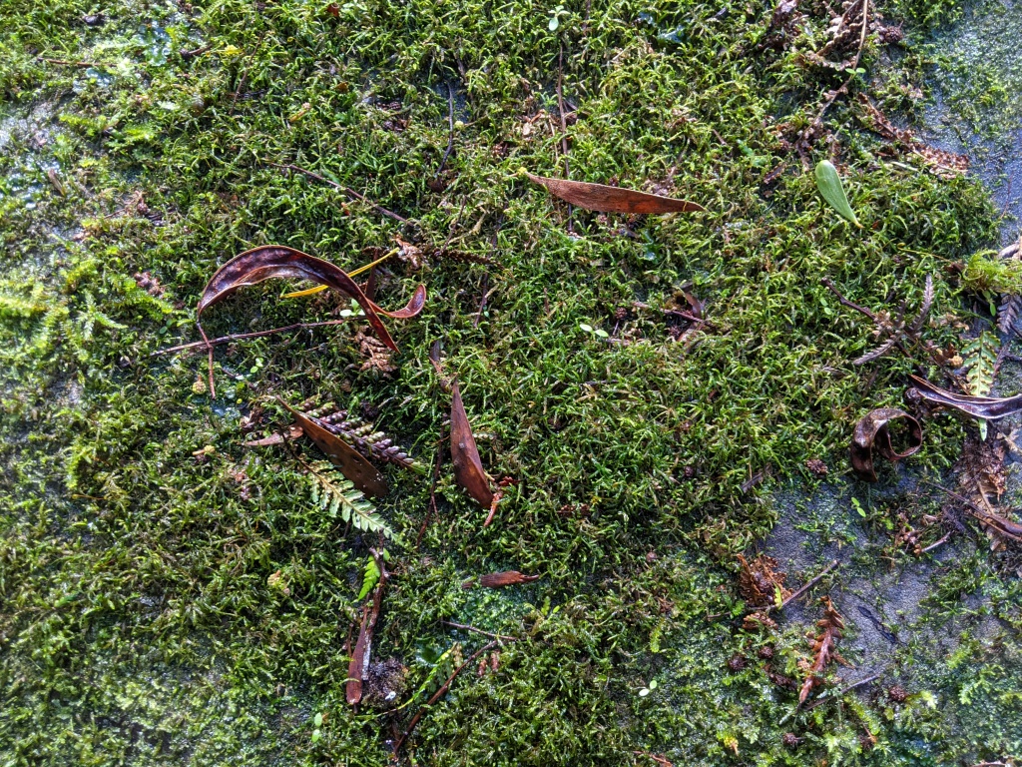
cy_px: 384
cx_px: 511
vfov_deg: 51.4
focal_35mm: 27
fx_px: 797
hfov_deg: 65.3
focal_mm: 4.44
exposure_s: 1/24.5
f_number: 1.8
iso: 242
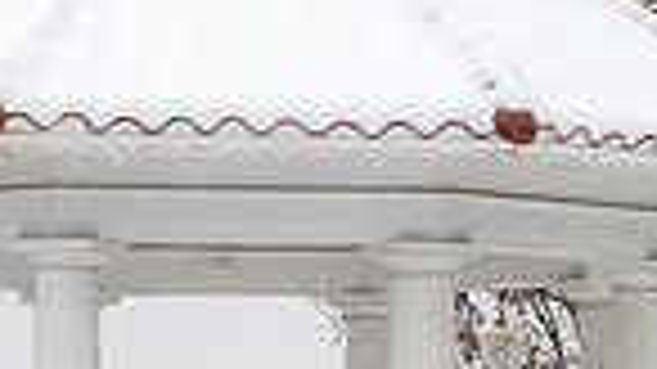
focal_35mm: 275
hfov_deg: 7.8
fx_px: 4789
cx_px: 360
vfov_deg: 4.4
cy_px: 353
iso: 100
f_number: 10
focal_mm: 44
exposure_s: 1/200
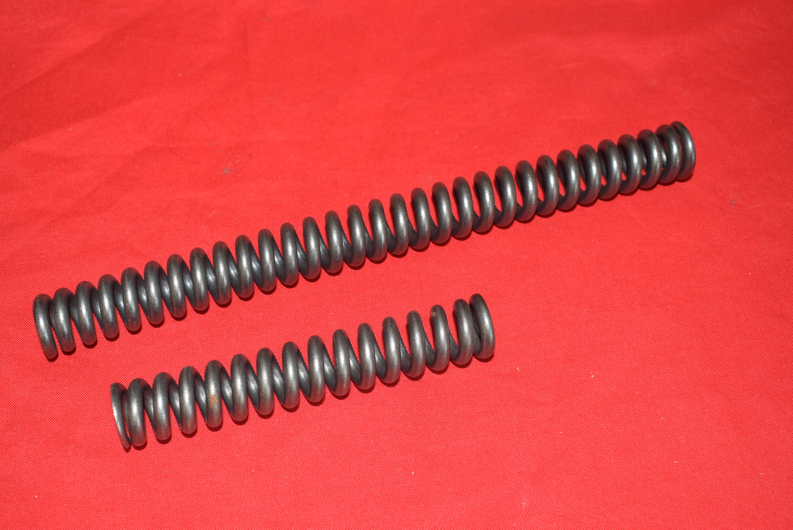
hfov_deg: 43.5
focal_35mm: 45
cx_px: 371
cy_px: 316
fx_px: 992
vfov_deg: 29.9
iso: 320
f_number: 5
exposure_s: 1/40
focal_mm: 22
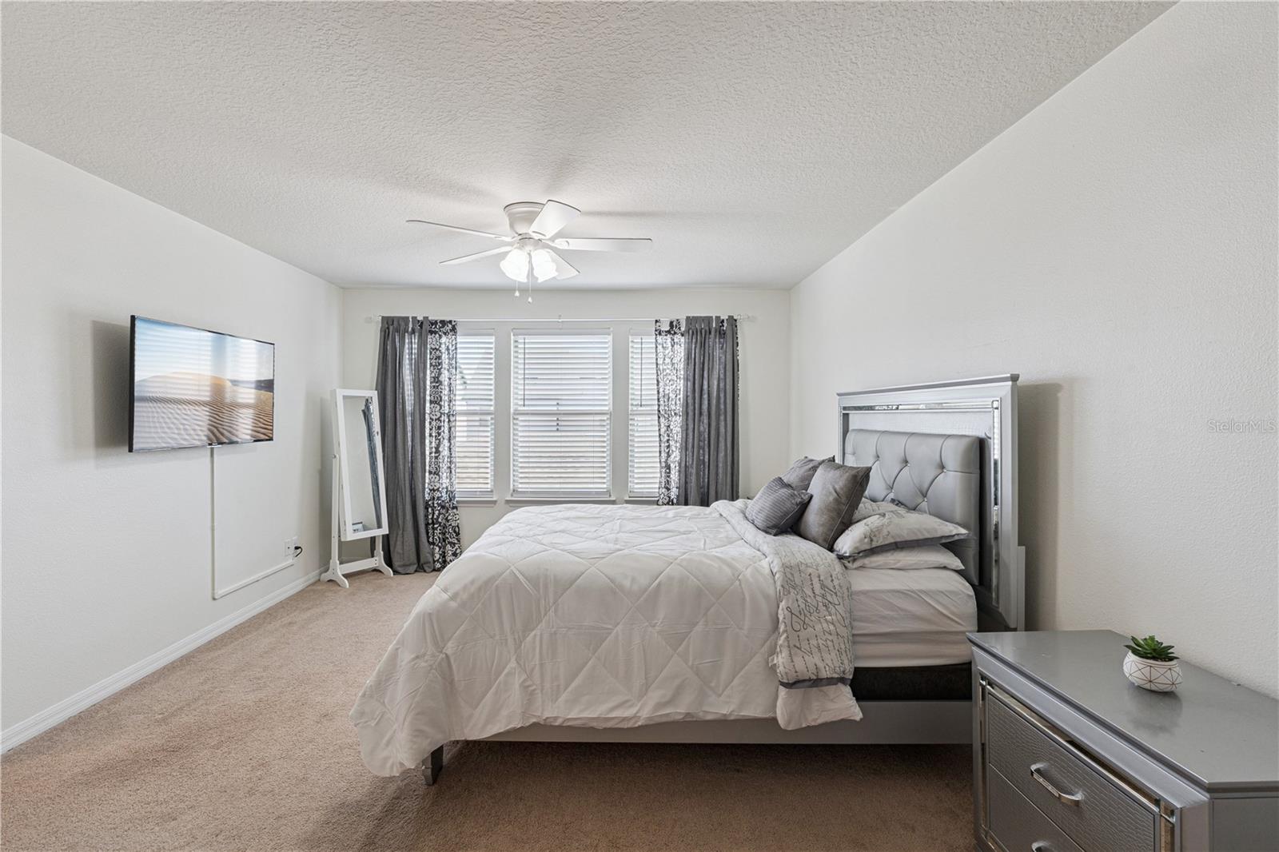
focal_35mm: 16
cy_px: 426
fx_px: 568
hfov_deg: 96.7
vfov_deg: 73.7
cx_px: 640
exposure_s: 1/10
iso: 250
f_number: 13
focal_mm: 16
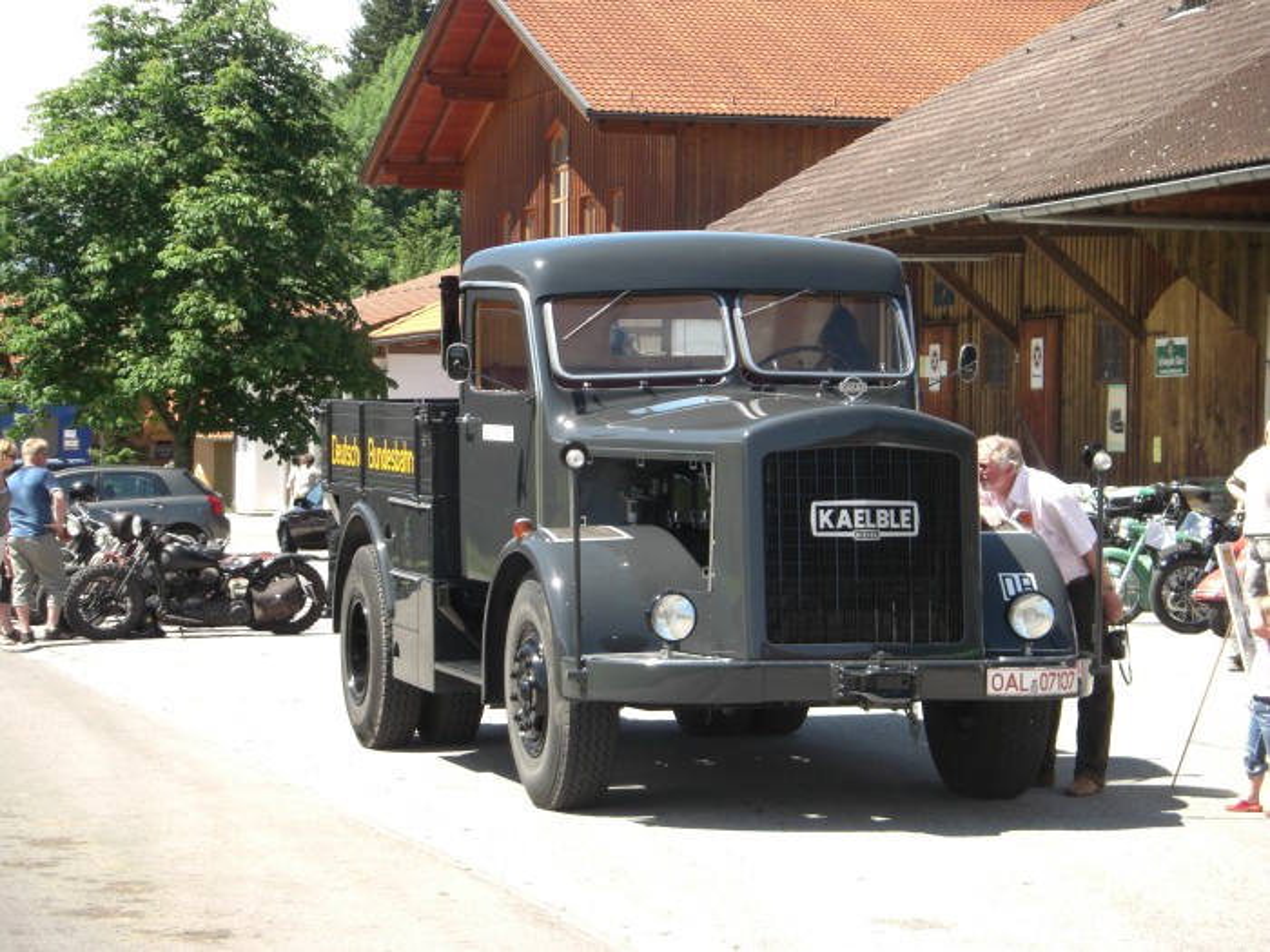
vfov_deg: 14.2
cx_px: 635
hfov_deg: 18.9
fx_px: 3816
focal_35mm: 104
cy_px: 476
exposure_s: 1/160
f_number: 4.2
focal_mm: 17.3
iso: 64
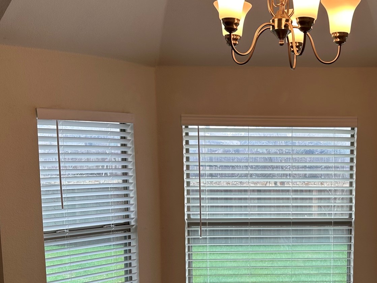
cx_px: 291
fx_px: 479
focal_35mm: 44
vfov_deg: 32.1
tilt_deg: -6.8
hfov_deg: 41.4
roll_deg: -0.7
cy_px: 221
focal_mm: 6.86
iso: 64
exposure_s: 1/120
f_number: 1.78
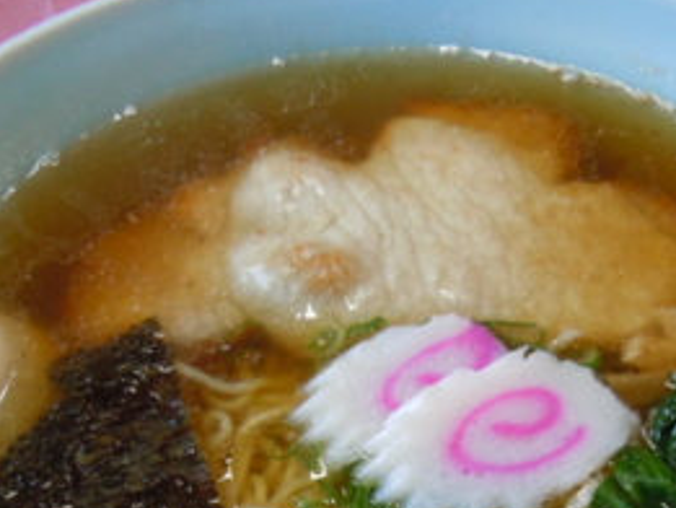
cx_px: 381
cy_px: 505
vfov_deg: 20.6
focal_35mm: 69
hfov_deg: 28.1
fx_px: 1348
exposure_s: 1/40
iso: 400
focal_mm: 5.4
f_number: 3.5
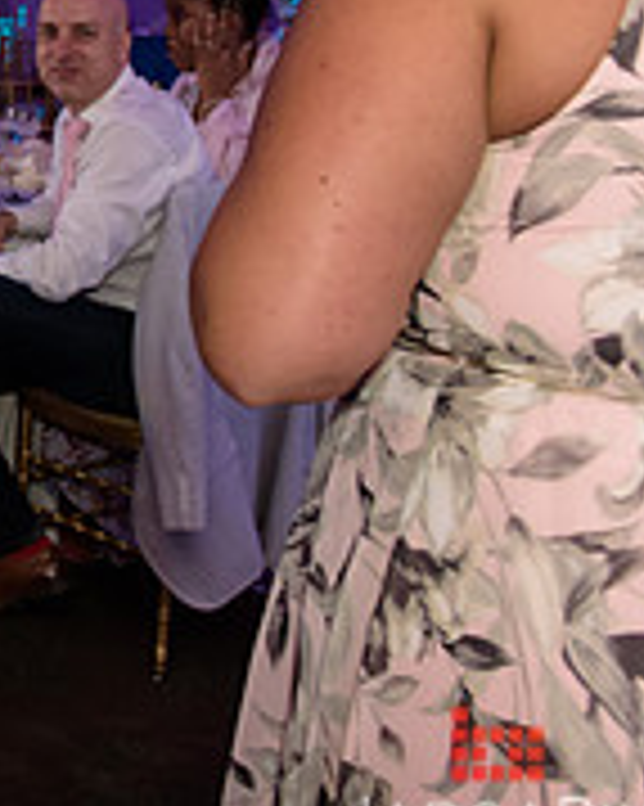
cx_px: -536
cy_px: 70
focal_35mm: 73
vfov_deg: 25.2
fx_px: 1741
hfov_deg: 17.0
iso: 1600
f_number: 3.2
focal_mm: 24
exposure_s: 1/125
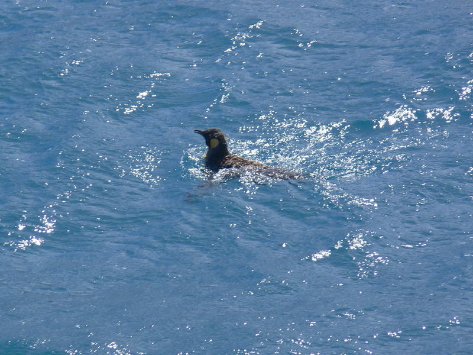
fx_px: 7310
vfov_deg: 2.8
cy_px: 178
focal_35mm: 535
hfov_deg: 3.7
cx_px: 236
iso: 80
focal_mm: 88.8
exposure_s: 1/400
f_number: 5.6
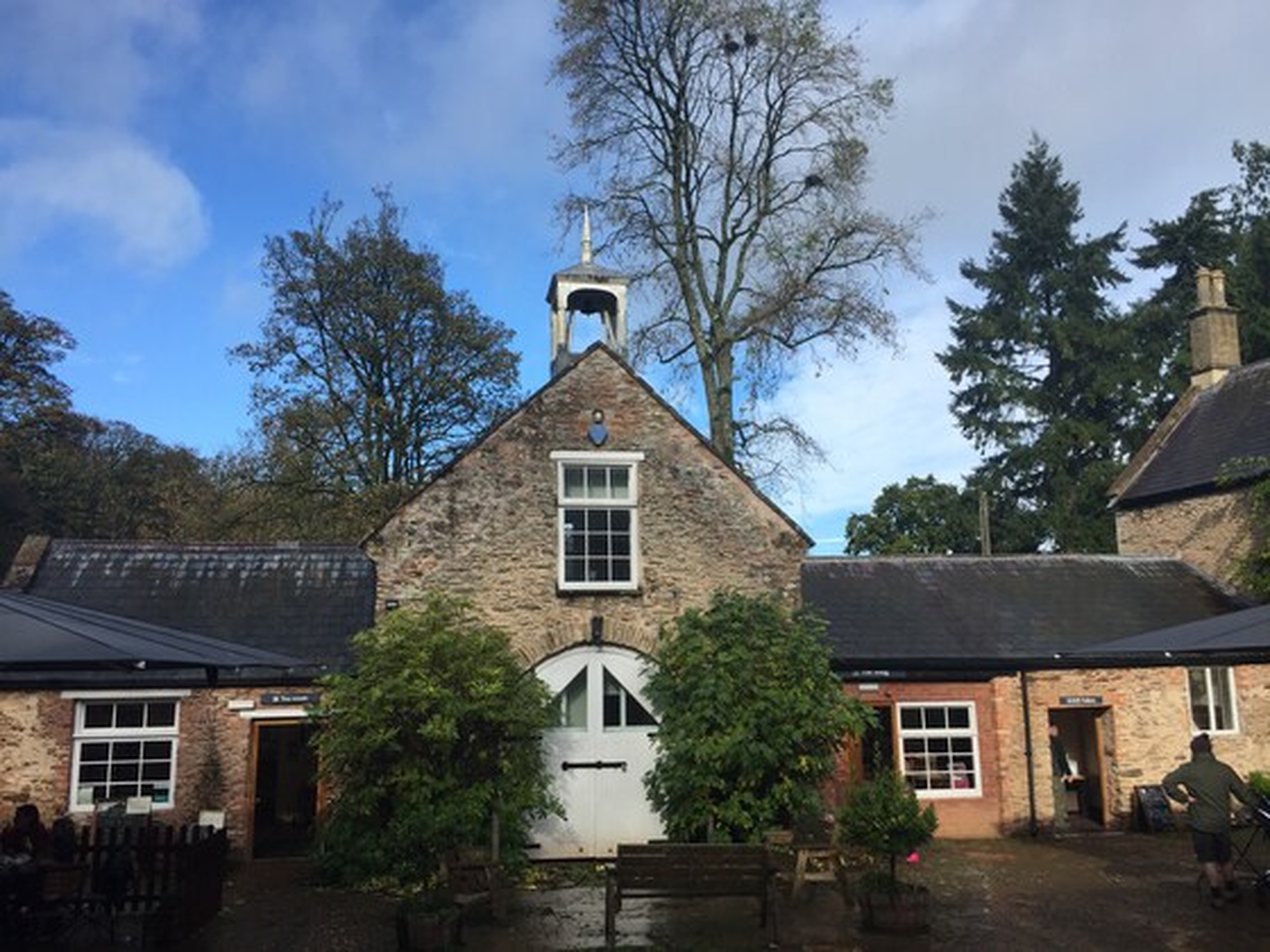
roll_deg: +0.6
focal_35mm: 29
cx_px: 635
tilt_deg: +11.2
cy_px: 476
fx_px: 1064
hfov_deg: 61.7
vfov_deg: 48.2
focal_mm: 4.15
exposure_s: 1/1163
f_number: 2.2
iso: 32
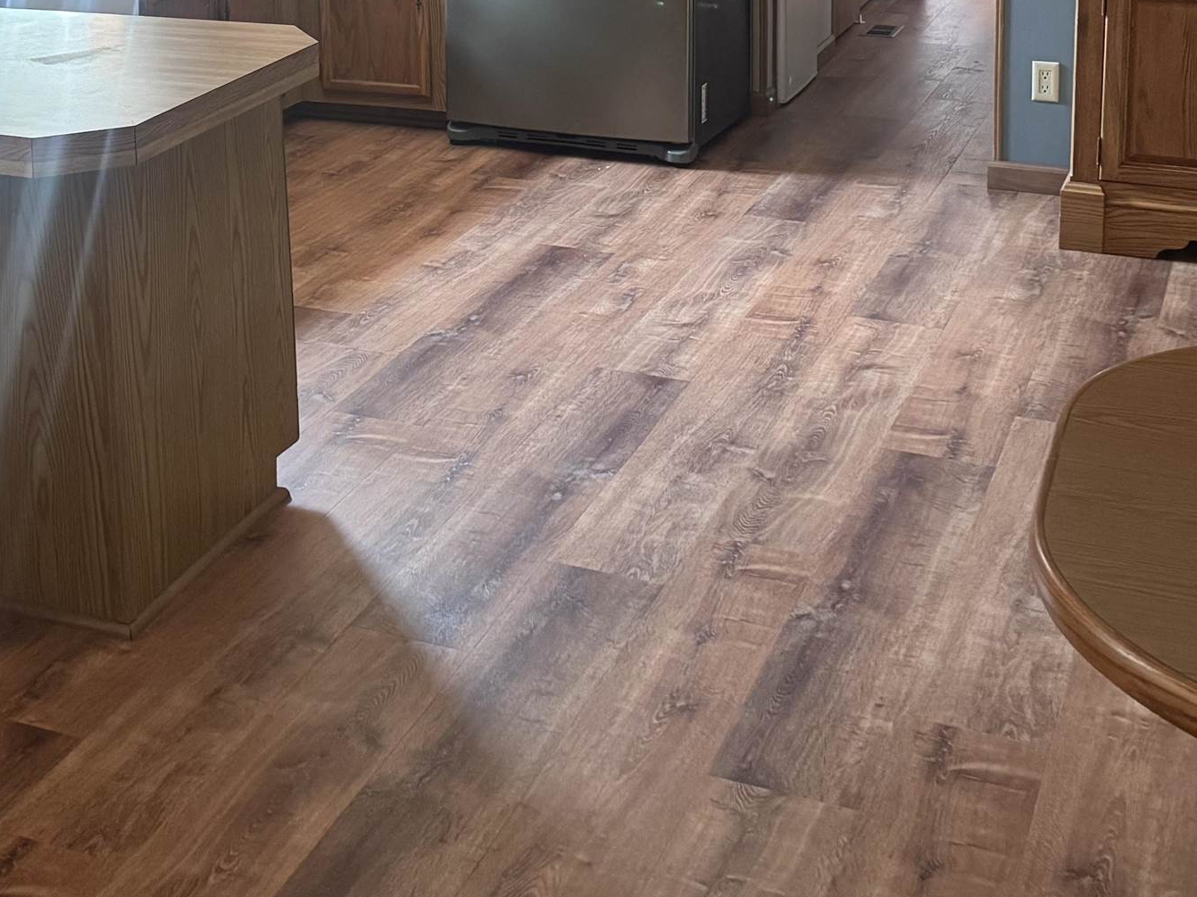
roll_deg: +1.7
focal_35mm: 55
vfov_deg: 24.9
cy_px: -61
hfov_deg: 34.6
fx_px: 1901
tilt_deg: -9.5
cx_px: 395
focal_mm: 6.76
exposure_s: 1/60
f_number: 1.78
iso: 500
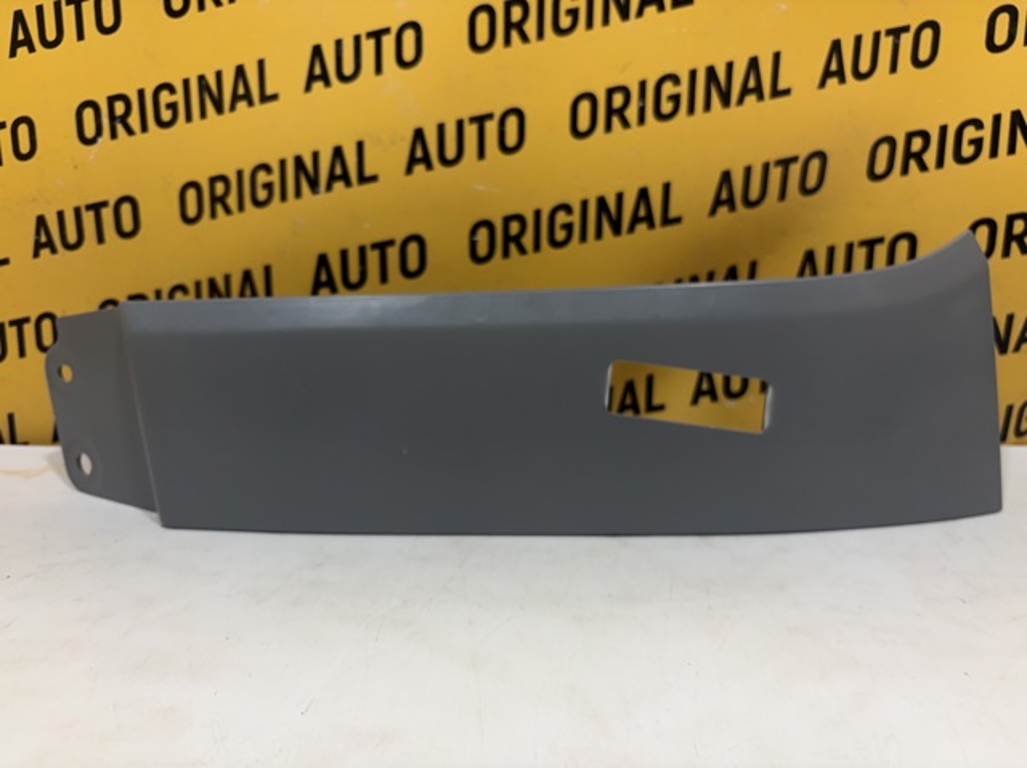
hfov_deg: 67.3
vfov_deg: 53.0
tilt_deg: -12.6
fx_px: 771
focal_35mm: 26
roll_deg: +0.4
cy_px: 384
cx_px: 514
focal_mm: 5.96
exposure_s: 1/122
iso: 32
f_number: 1.6
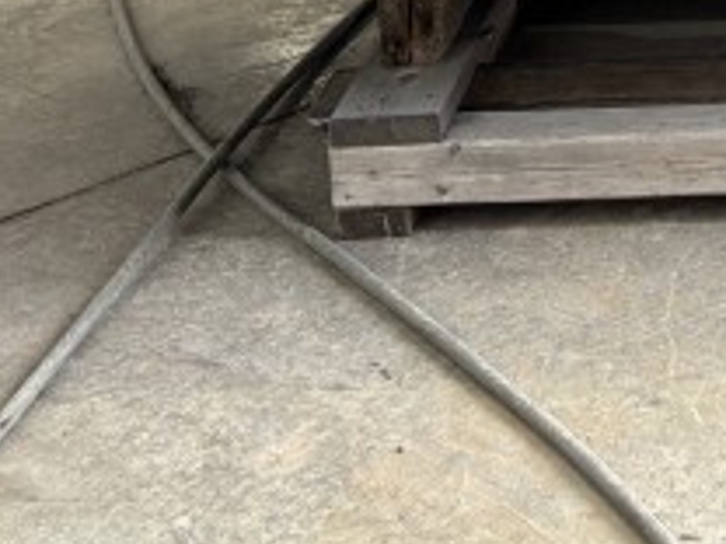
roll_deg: +0.6
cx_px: 1089
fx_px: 2097
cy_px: -453
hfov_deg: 17.6
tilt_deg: -11.9
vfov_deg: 13.2
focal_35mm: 100
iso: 80
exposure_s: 1/121
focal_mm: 5.96
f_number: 1.6
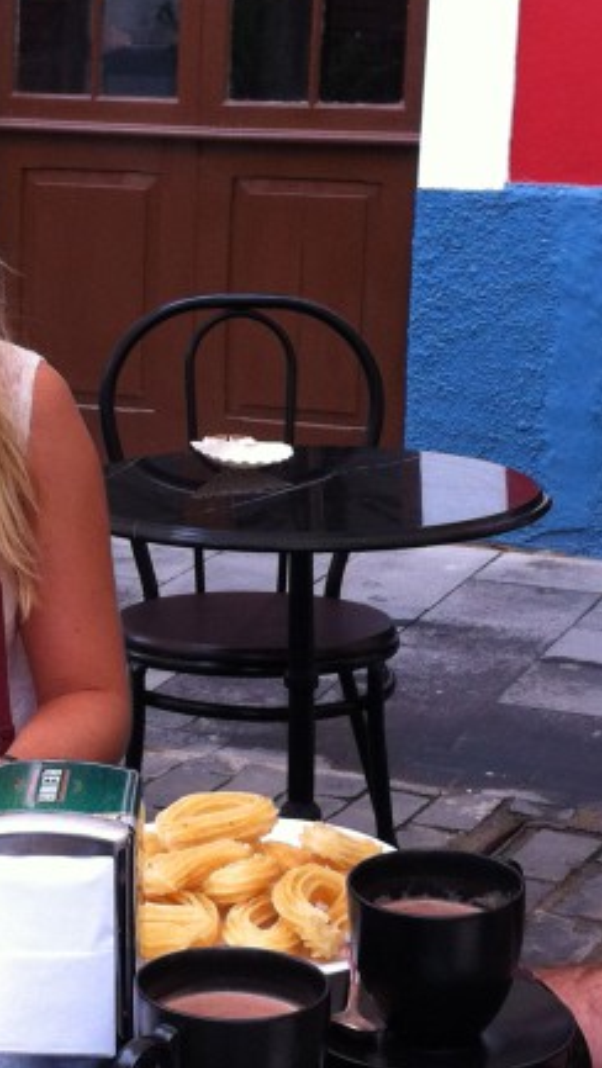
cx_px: 91
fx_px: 2551
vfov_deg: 23.6
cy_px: 474
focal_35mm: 90
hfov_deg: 13.4
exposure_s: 1/120
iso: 100
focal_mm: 3.85
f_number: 2.8
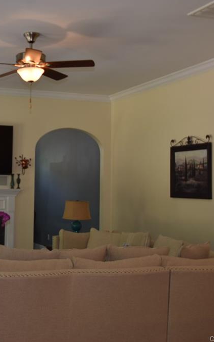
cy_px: 170
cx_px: 4
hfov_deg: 22.3
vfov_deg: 36.3
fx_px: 523
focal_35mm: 56
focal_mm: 24
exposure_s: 1/60
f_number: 4.5
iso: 360
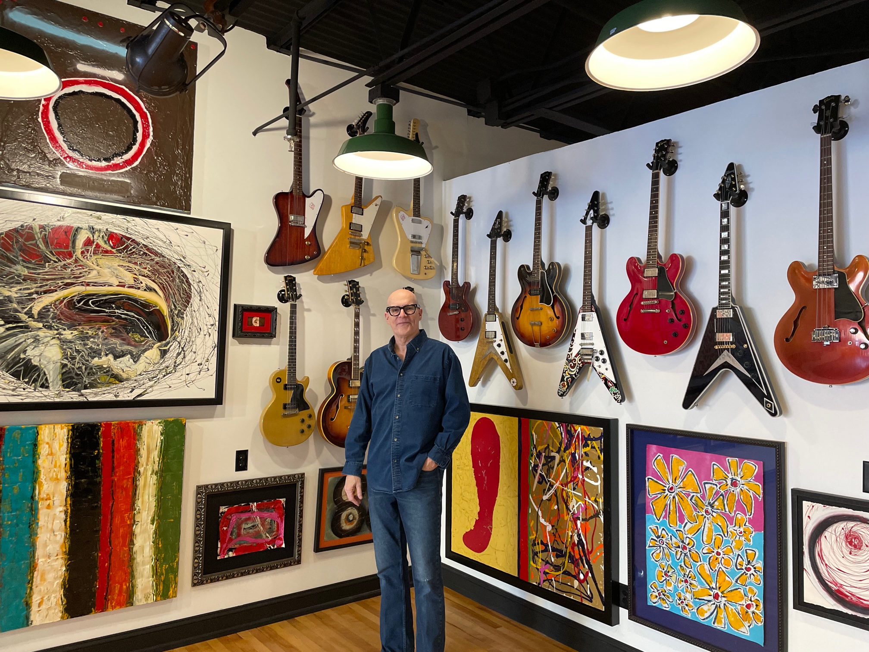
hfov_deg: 67.3
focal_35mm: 26
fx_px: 653
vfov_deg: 53.1
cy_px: 326
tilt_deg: +3.7
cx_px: 434
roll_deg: -1.3
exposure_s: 1/60
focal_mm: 4.2
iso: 160
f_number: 1.6
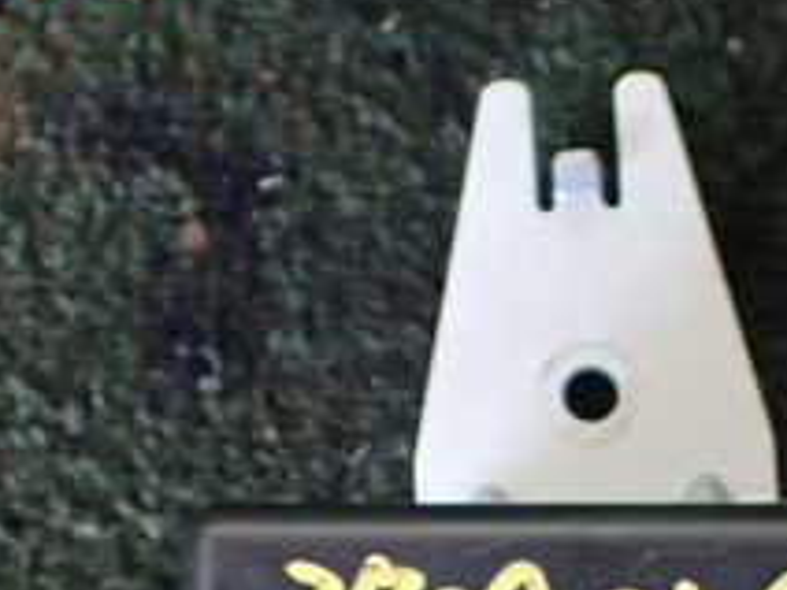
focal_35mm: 85
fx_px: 1932
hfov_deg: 22.8
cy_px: 750
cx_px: 594
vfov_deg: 16.5
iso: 500
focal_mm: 5.4
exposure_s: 1/125
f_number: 2.3
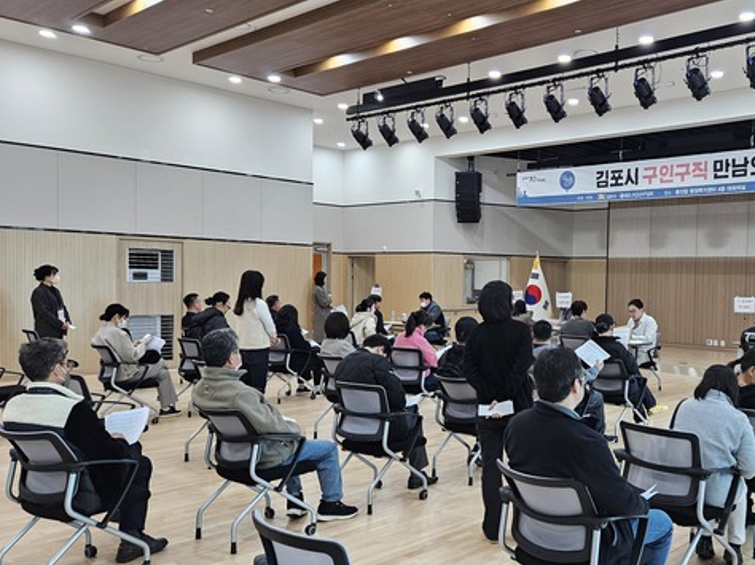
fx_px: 741
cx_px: 529
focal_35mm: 34
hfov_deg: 52.5
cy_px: 302
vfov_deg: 41.7
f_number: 1.8
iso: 200
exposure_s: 1/120
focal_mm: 5.4
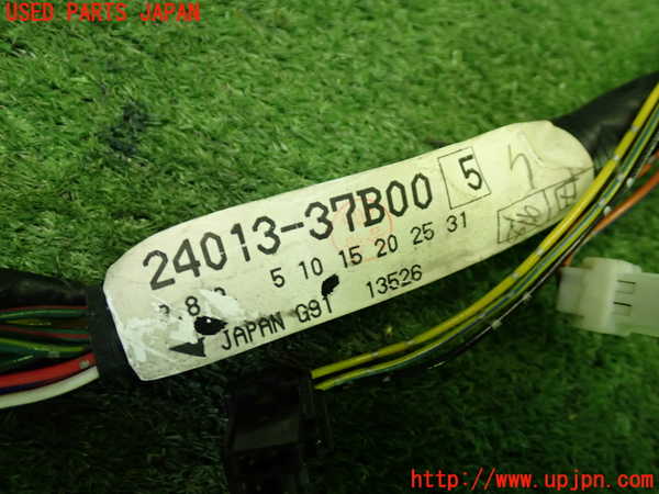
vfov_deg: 37.7
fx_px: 723
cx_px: 330
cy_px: 247
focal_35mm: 38
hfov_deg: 49.0
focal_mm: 6.83
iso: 250
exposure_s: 1/40
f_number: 2.7
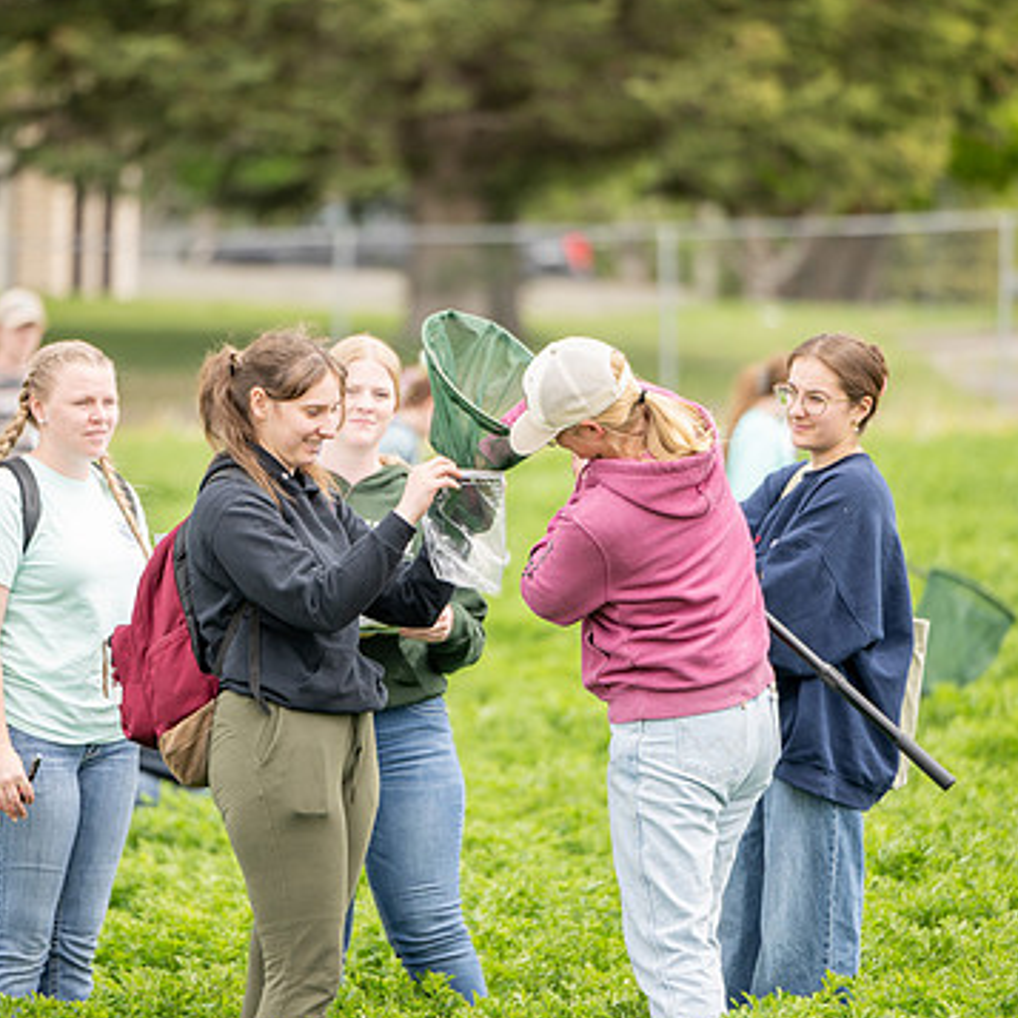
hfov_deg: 6.8
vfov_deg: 6.8
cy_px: 496
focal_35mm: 257
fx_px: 8551
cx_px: 411
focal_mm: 180
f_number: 2.8
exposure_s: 1/320
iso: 64
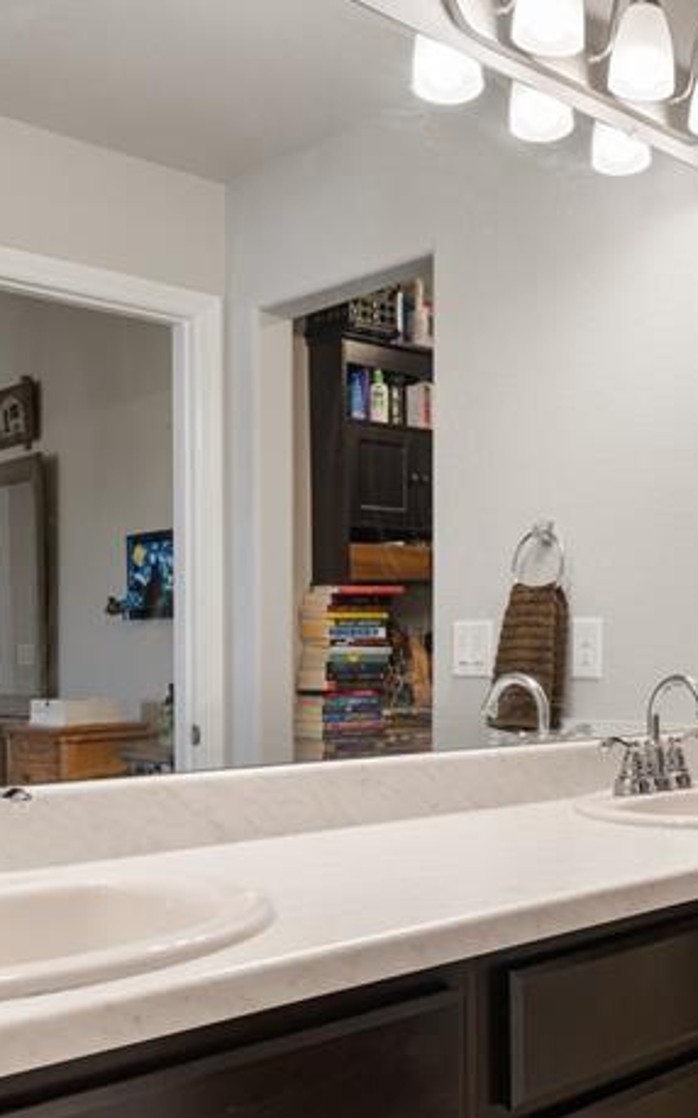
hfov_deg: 29.3
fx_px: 1249
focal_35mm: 41
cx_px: 693
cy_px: 657
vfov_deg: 48.0
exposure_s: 1/2.5
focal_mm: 18
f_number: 8
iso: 200
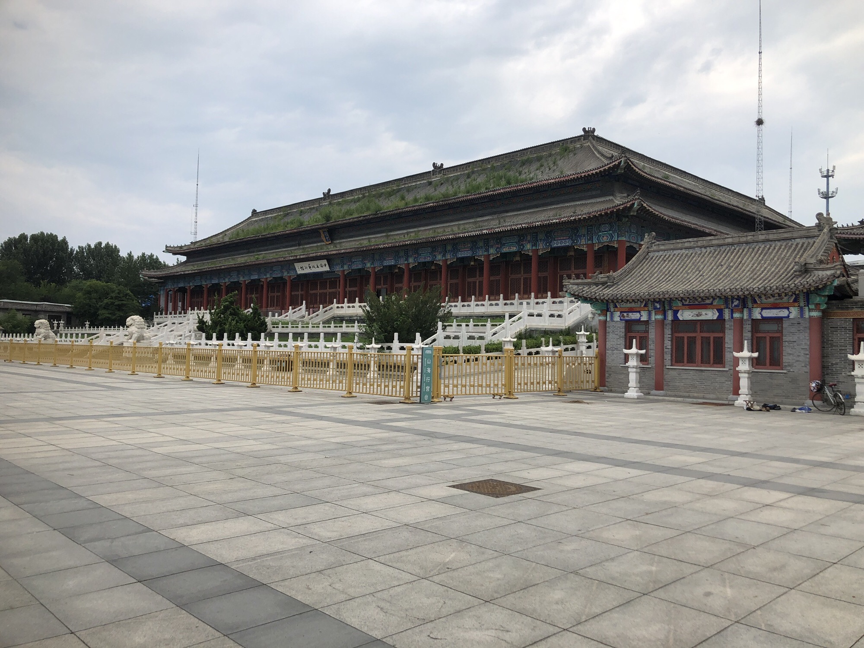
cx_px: 432
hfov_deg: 63.4
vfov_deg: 49.7
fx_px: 699
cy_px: 324
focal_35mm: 28
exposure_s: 1/1845
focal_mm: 4
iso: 20
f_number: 1.8
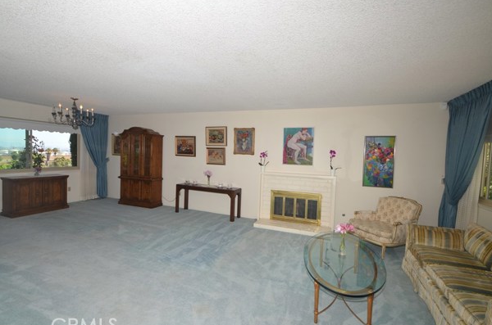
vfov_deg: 73.5
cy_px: 164
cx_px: 248
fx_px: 218
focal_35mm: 16
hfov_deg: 96.9
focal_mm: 10
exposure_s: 1/125
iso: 200
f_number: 8
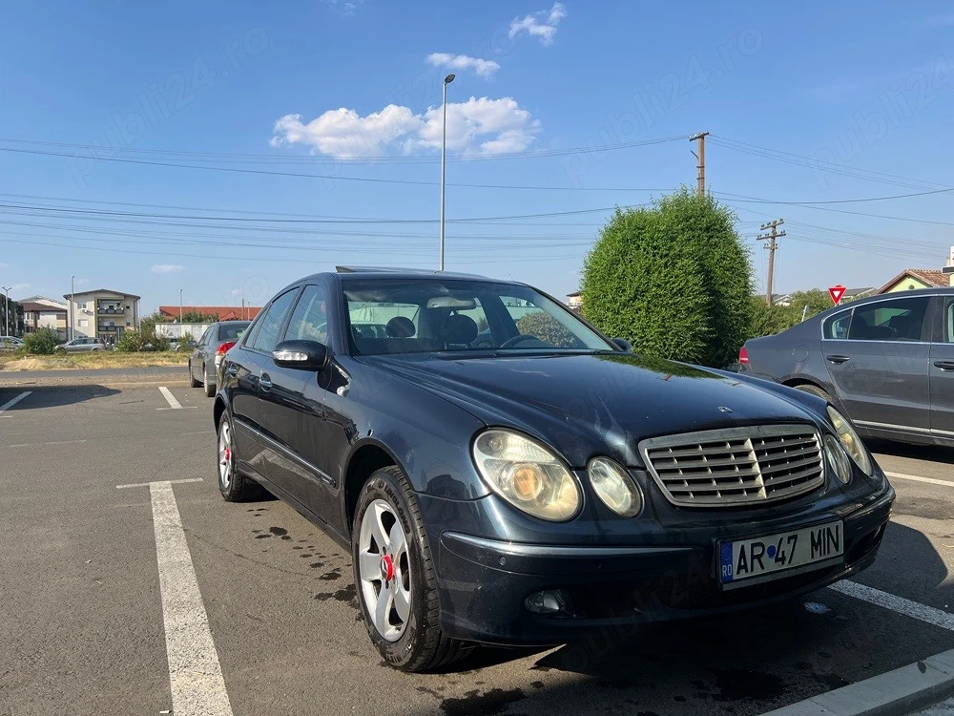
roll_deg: +0.8
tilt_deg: -0.8
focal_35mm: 26
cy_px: 358
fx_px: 717
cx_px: 477
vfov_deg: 53.1
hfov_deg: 67.3
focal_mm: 5.7
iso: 50
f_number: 1.5
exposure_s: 1/3257
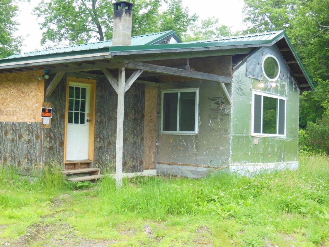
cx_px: 164
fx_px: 494
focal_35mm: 52
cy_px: 124
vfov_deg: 28.0
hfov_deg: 36.8
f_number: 4.7
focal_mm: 9.3
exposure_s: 1/60
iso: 125
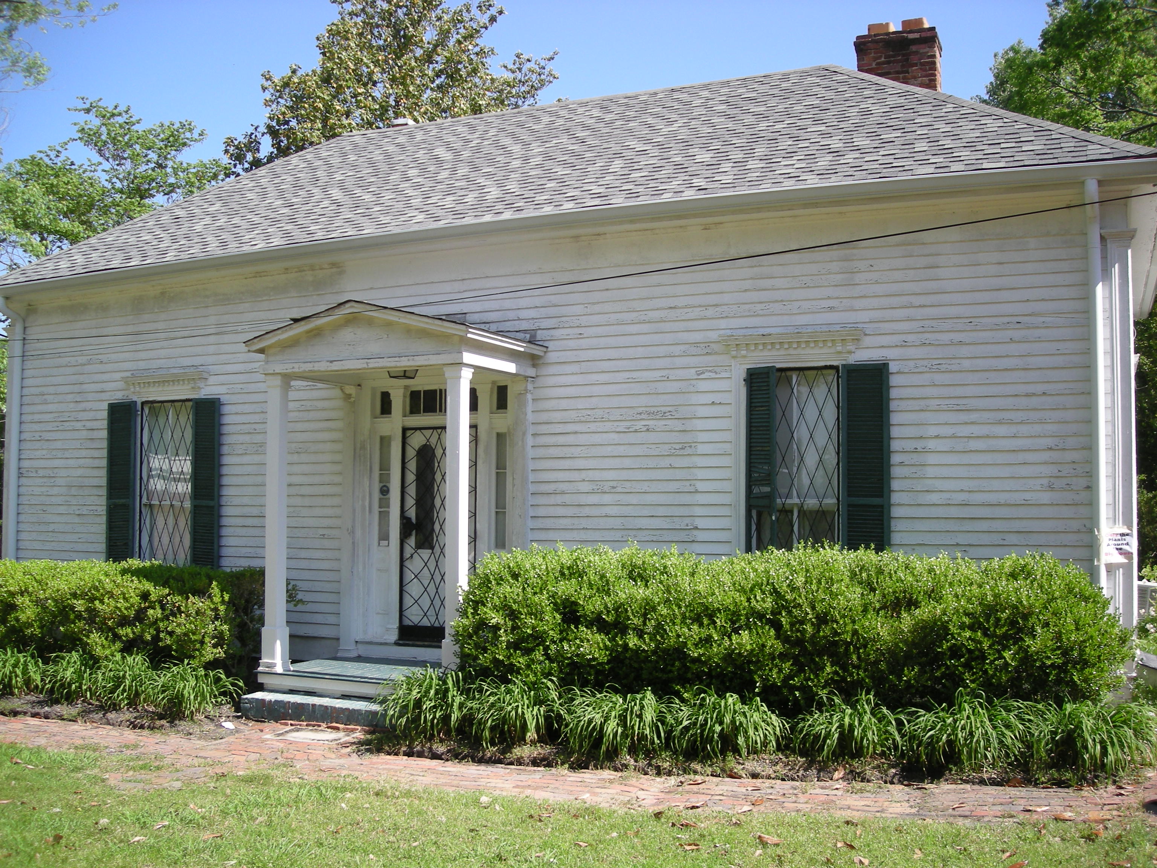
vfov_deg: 40.7
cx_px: 578
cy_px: 434
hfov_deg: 52.6
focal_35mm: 35
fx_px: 1170
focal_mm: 5.7
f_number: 2.8
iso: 50
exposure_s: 1/420
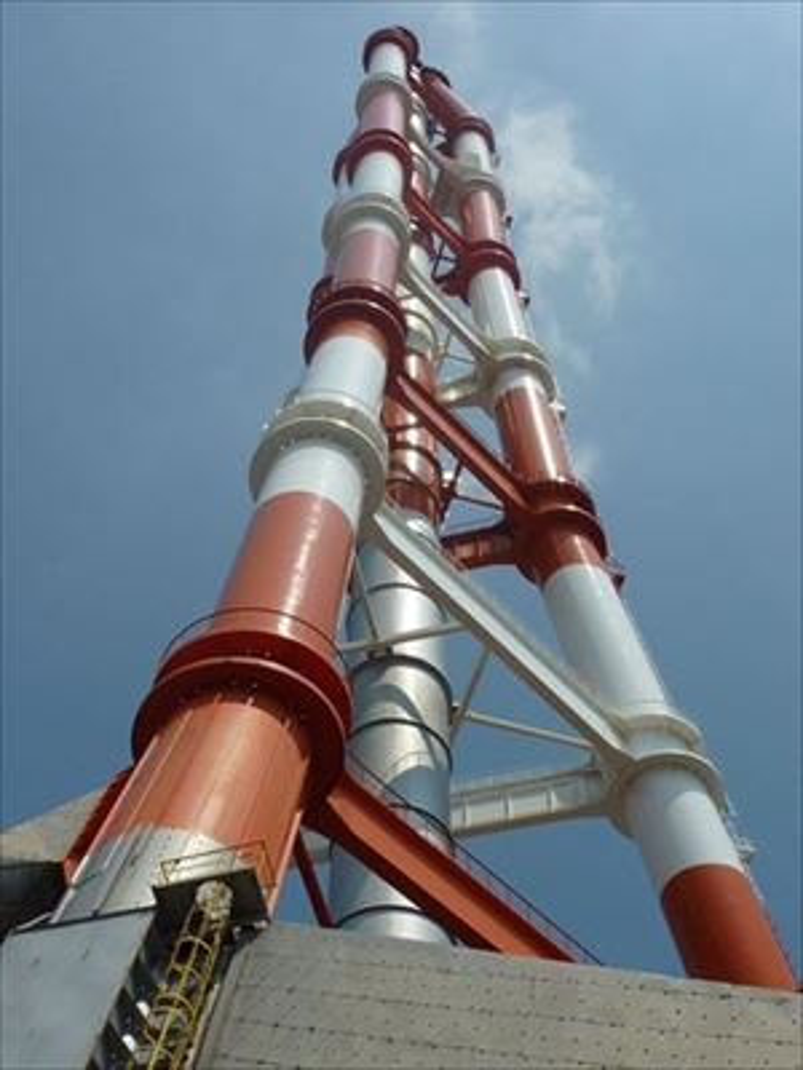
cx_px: 402
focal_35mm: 45
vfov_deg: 42.1
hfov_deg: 32.2
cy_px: 535
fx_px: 1392
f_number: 5.6
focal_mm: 7.3
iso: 80
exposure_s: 1/800
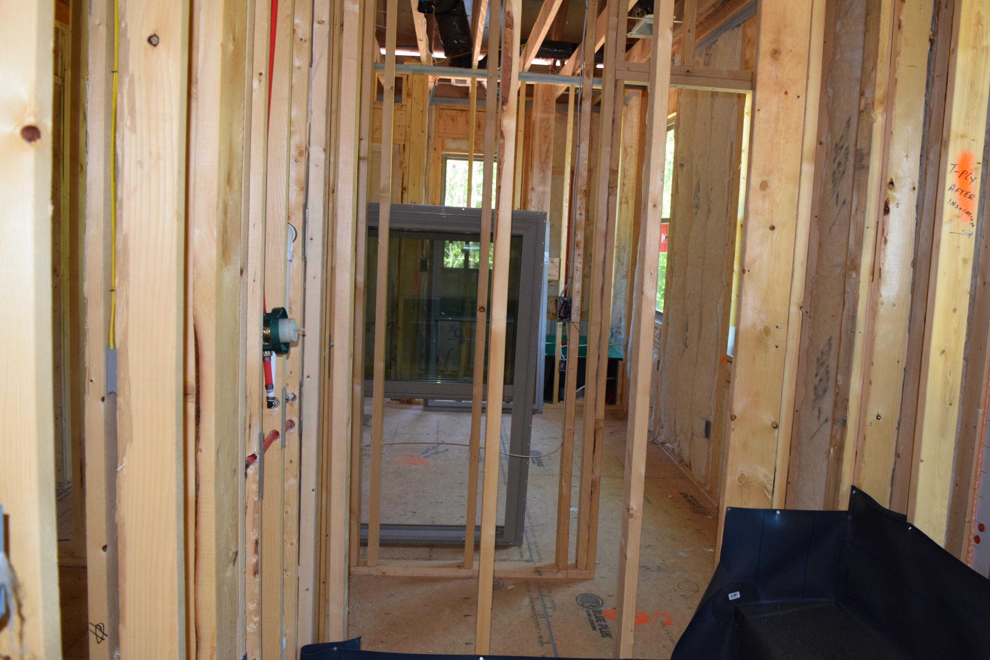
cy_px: 340
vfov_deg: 42.3
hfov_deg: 60.1
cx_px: 551
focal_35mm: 31
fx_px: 852
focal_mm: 18
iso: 800
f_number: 5
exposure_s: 1/100
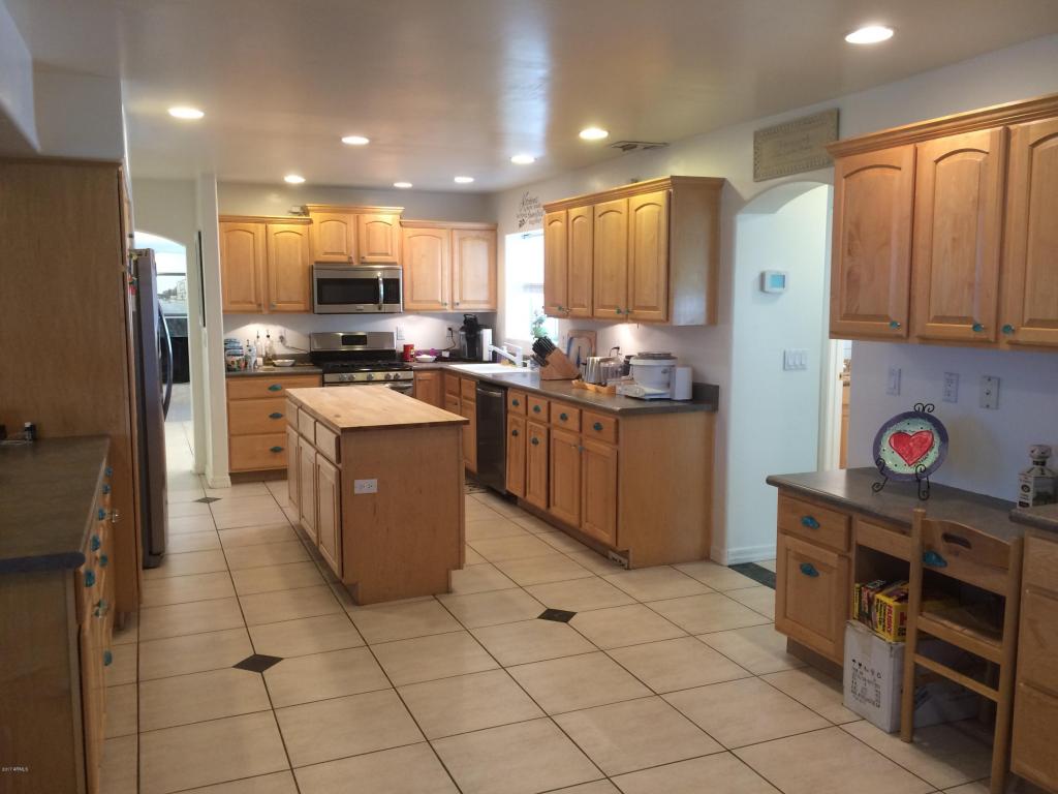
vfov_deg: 48.2
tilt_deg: -8.0
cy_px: 397
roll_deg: +2.7
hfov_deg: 61.7
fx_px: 886
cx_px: 529
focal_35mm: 29
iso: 80
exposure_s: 1/30
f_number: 2.2
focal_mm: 4.15
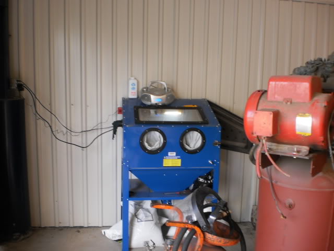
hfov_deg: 51.4
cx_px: 167
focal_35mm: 36
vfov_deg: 39.7
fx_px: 347
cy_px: 126
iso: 125
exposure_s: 1/20
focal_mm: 6.3
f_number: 3.1
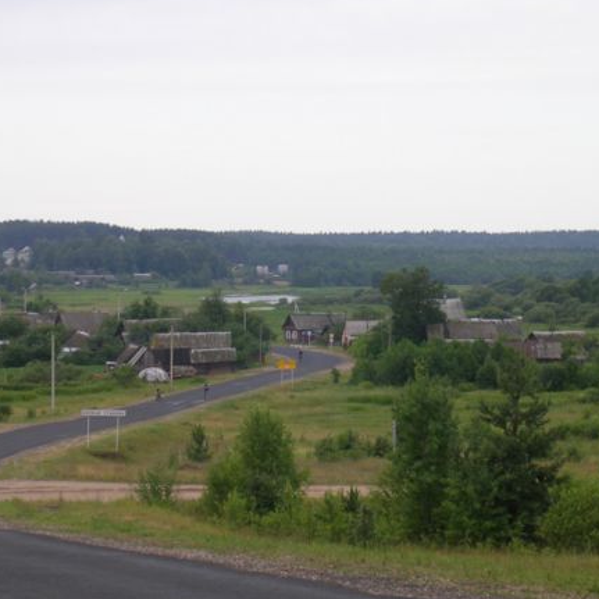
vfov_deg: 11.6
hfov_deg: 11.6
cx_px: 303
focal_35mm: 151
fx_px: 2956
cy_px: 324
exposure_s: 1/105
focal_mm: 17.4
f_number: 4.9
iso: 50
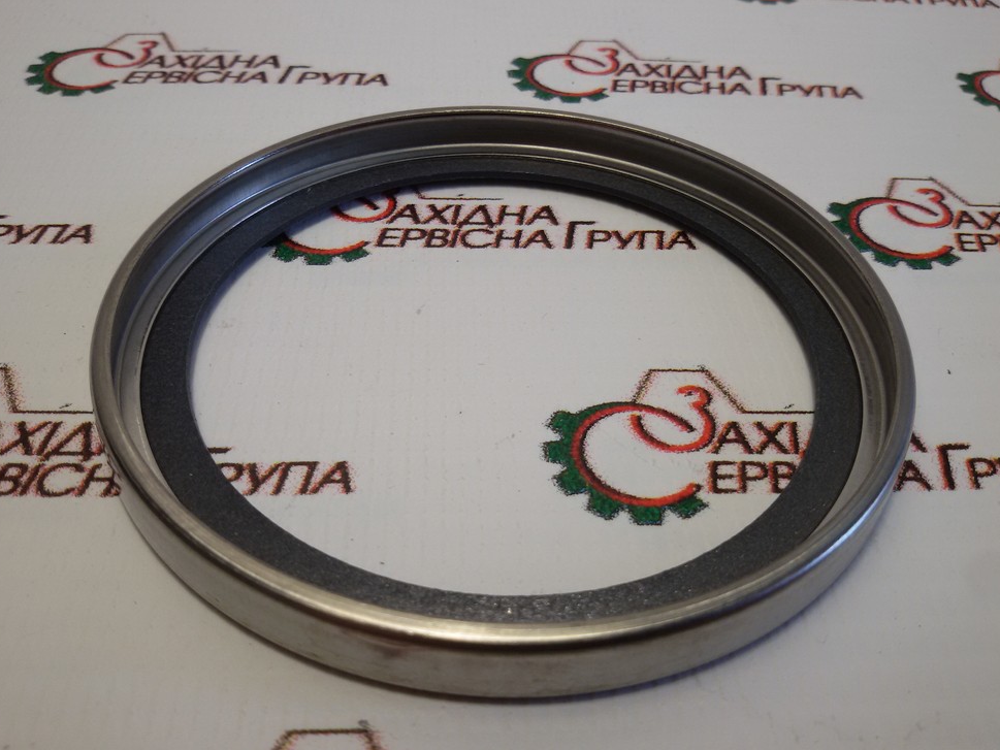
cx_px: 501
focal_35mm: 32
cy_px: 369
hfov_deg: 56.8
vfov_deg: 44.2
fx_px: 925
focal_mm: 2.93
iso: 40
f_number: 2.4
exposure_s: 1/100
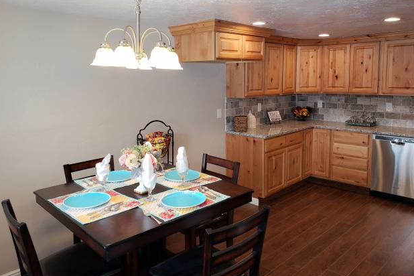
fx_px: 322
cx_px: 210
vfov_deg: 46.3
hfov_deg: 65.5
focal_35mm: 28
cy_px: 122
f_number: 2.4
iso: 80
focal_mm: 4.3
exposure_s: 1/60
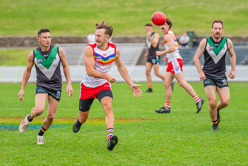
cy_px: 79
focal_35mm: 334
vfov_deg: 4.1
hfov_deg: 6.2
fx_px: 2300
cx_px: 114
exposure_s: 1/1000
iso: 800
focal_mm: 210
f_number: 4.5
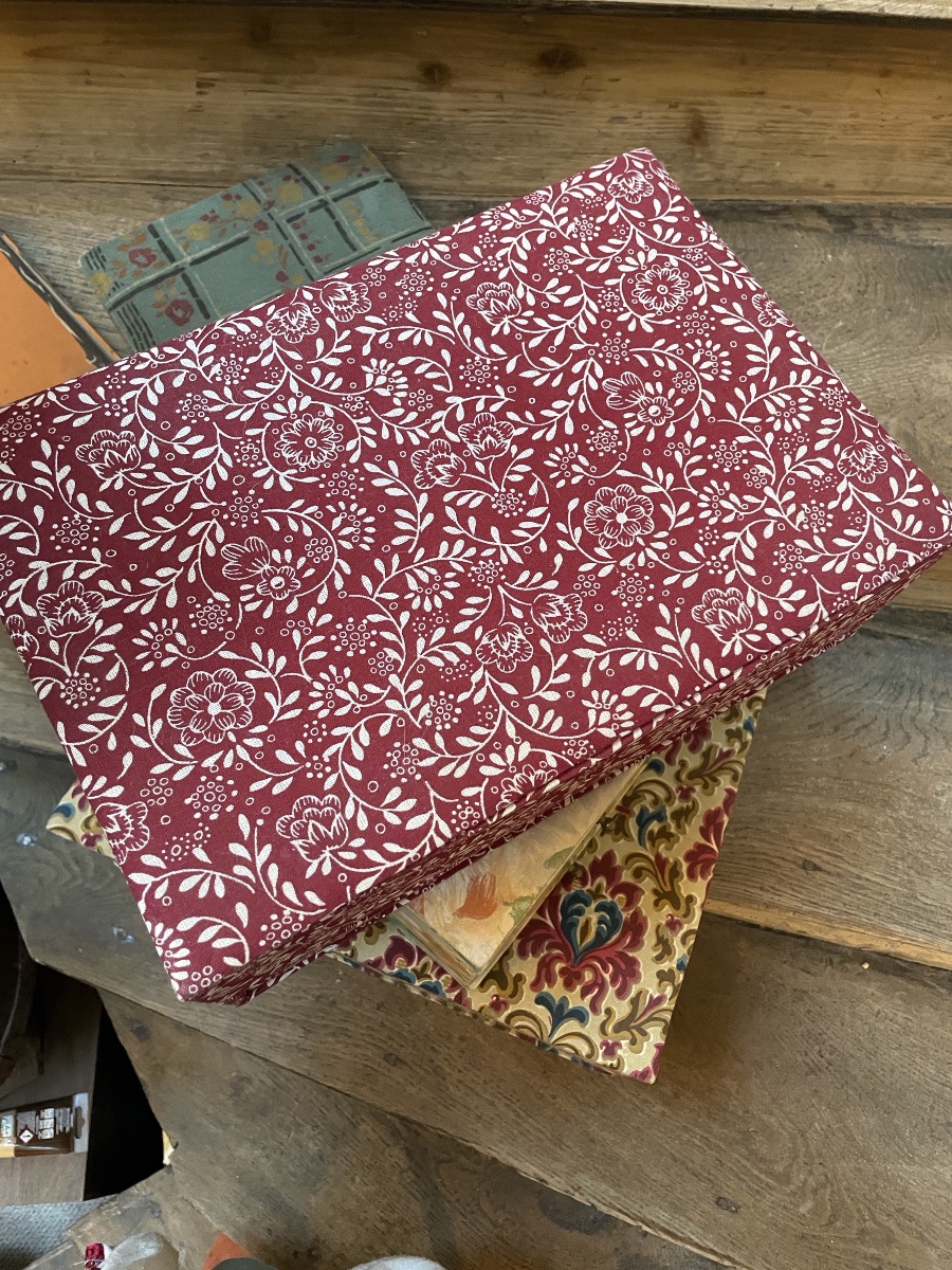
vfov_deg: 67.3
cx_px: 476
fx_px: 953
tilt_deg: -65.1
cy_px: 635
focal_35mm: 26
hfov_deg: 53.1
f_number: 1.6
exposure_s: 1/33
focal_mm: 4.2
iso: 400
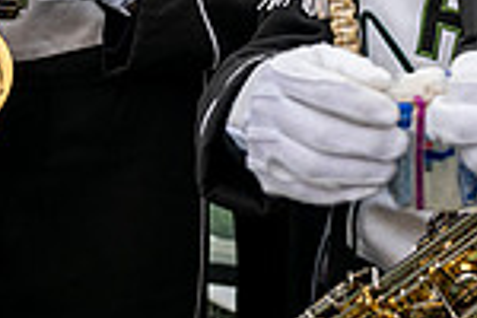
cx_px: 423
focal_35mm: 93
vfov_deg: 13.1
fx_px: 1232
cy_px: -281
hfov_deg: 21.5
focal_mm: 24
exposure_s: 1/500
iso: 160
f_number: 2.8
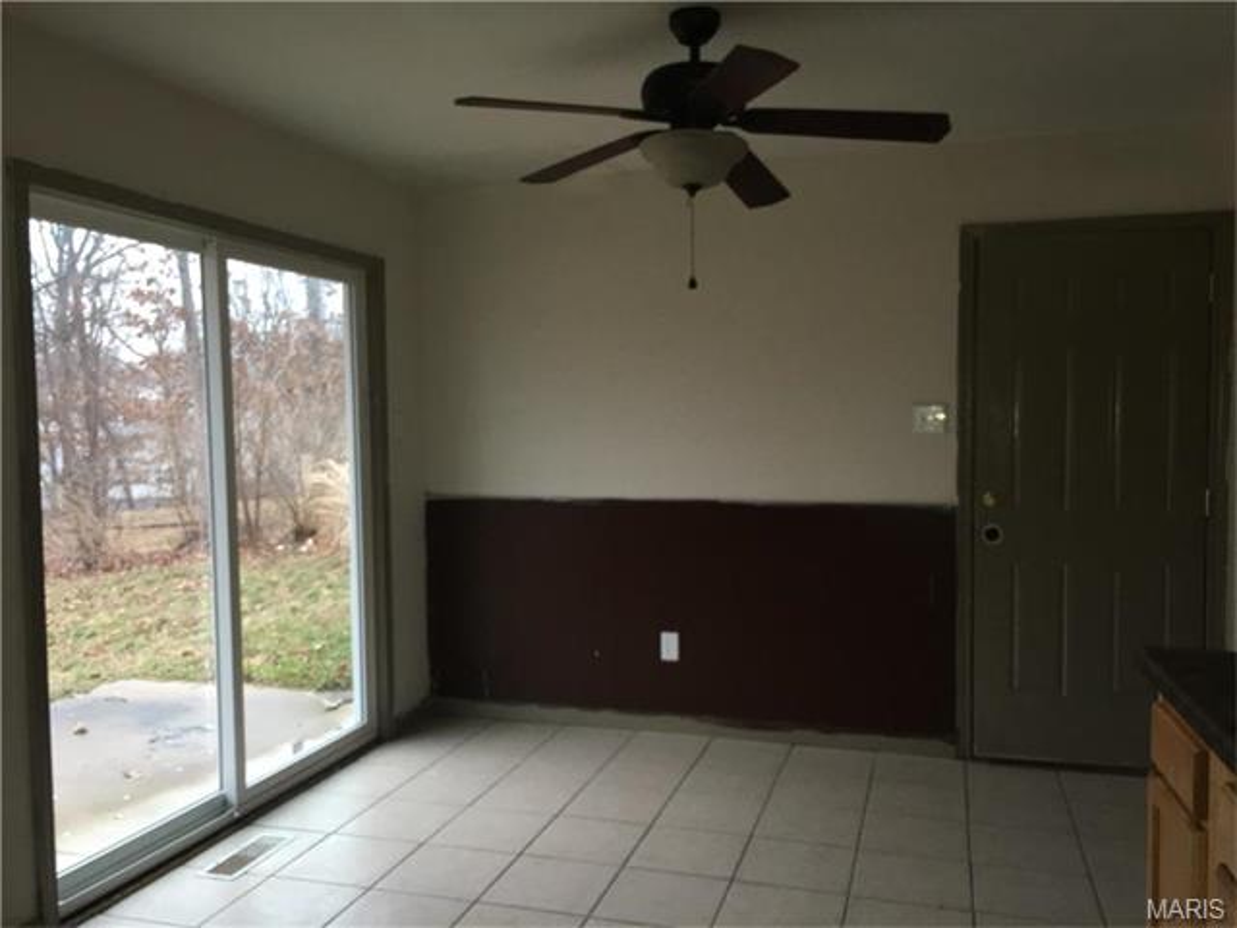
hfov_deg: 61.7
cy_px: 464
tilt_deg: -3.8
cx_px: 618
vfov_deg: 48.2
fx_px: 1036
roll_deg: -0.7
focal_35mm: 29
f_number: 2.2
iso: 100
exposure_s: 1/33
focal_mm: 4.15
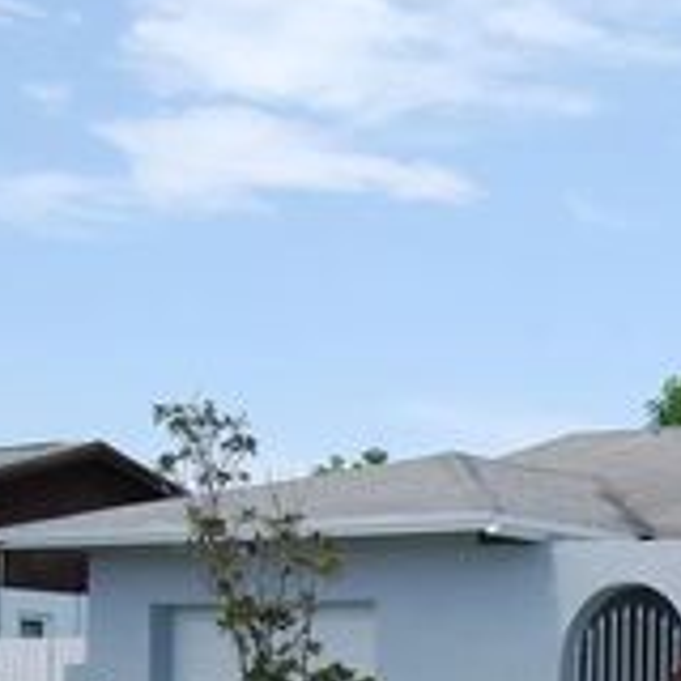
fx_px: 2620
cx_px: 1068
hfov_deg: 13.8
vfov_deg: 14.4
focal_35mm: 118
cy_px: 792
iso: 100
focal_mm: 23
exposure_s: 1/200
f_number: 7.1
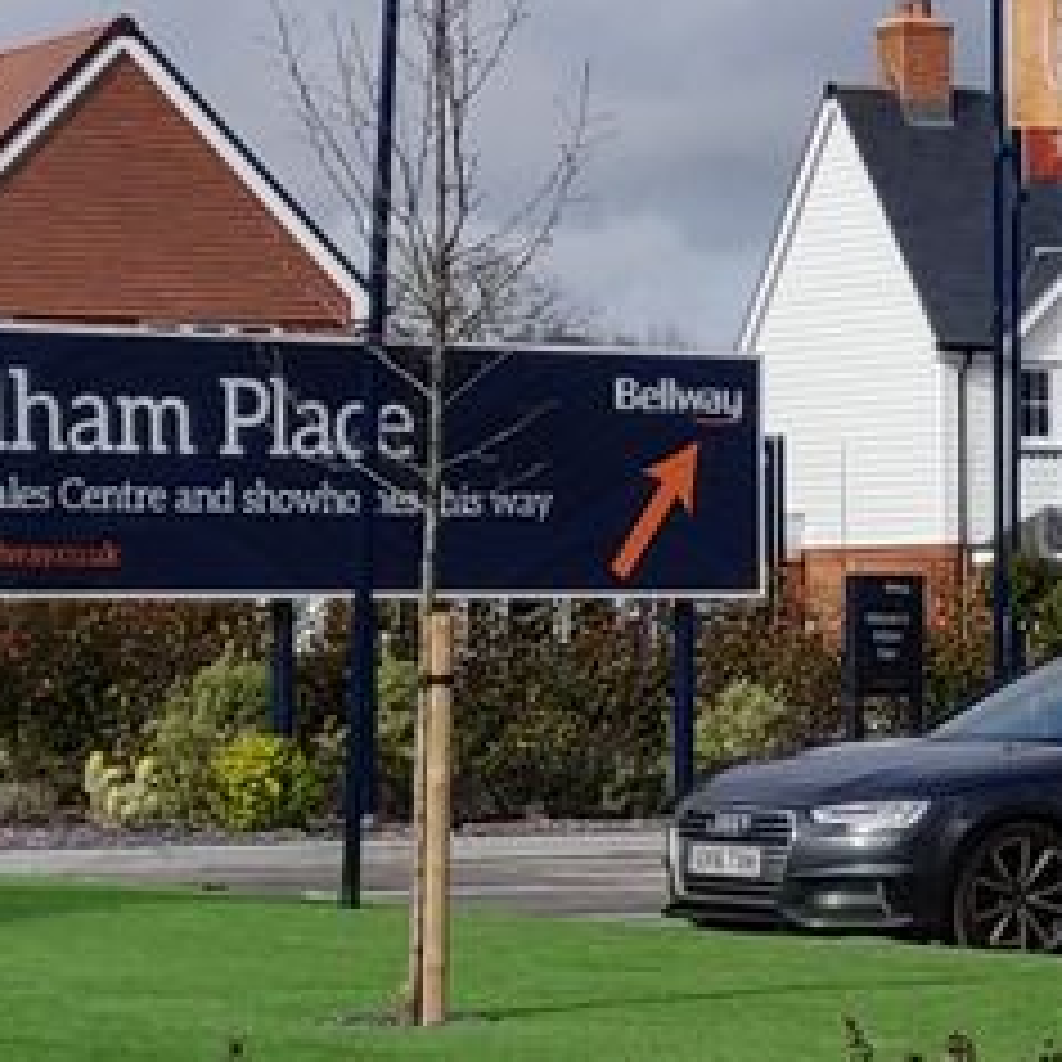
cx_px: 2331
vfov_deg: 16.7
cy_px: 632
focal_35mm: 104
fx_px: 3610
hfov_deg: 13.5
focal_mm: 4.25
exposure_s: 1/1275
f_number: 1.7
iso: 100
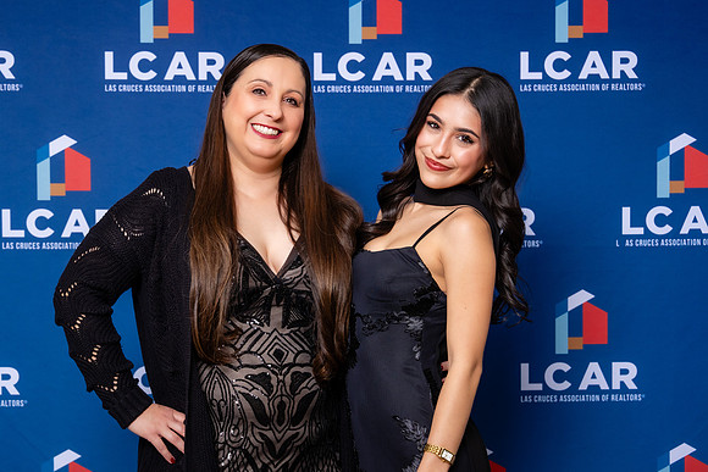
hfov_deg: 23.1
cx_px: 327
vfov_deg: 15.6
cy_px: 275
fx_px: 1729
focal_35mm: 88
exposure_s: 1/200
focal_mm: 65
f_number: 5.6
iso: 500
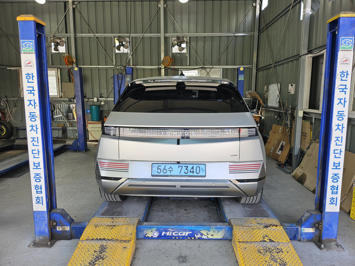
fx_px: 246
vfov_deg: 56.8
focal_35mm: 24
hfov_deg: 71.6
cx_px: 178
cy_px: 133
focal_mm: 5
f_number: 1.8
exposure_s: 1/291
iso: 50
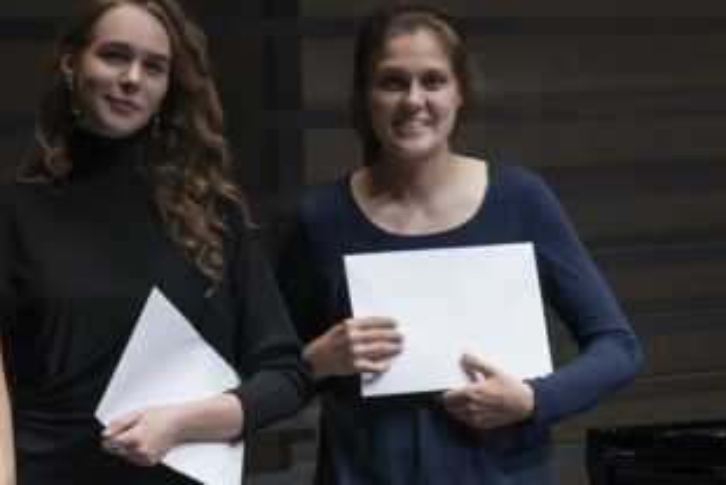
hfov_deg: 8.3
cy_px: 610
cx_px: 35
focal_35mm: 248
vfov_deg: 5.5
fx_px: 5003
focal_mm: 75
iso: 1600
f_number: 5
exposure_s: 1/200
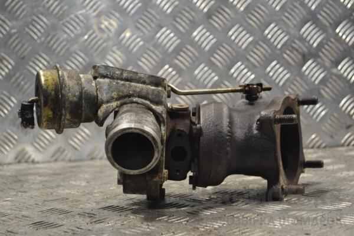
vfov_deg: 20.6
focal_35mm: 66
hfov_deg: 30.5
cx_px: 177
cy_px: 118
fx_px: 649
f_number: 5.3
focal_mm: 44
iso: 400
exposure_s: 1/50
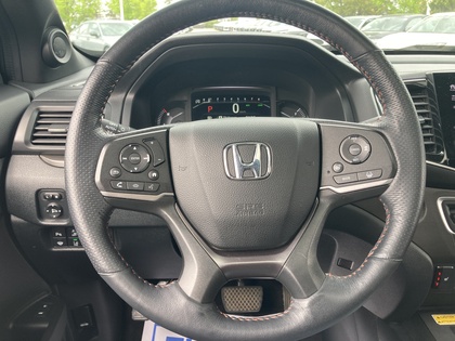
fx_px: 368
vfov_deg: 49.7
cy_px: 170
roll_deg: -1.6
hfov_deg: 63.4
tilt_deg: -21.6
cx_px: 228
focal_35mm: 28
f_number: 1.8
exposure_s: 1/121
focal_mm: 3.99
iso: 50
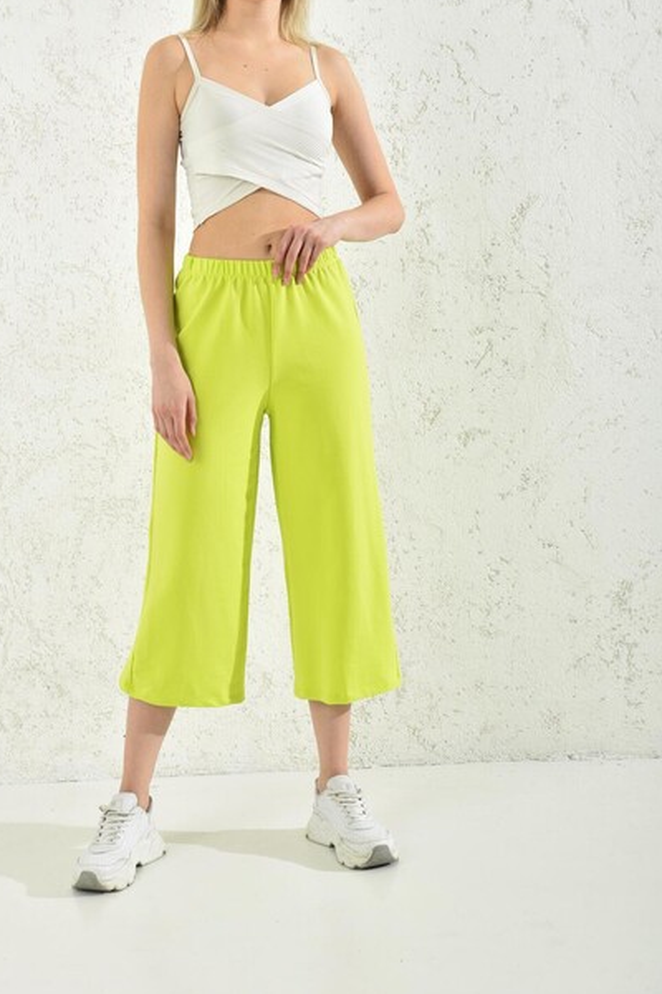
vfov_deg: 30.9
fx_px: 1793
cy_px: 391
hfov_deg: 20.9
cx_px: 258
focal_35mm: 65
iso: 100
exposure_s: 1/160
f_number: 7.1
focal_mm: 52
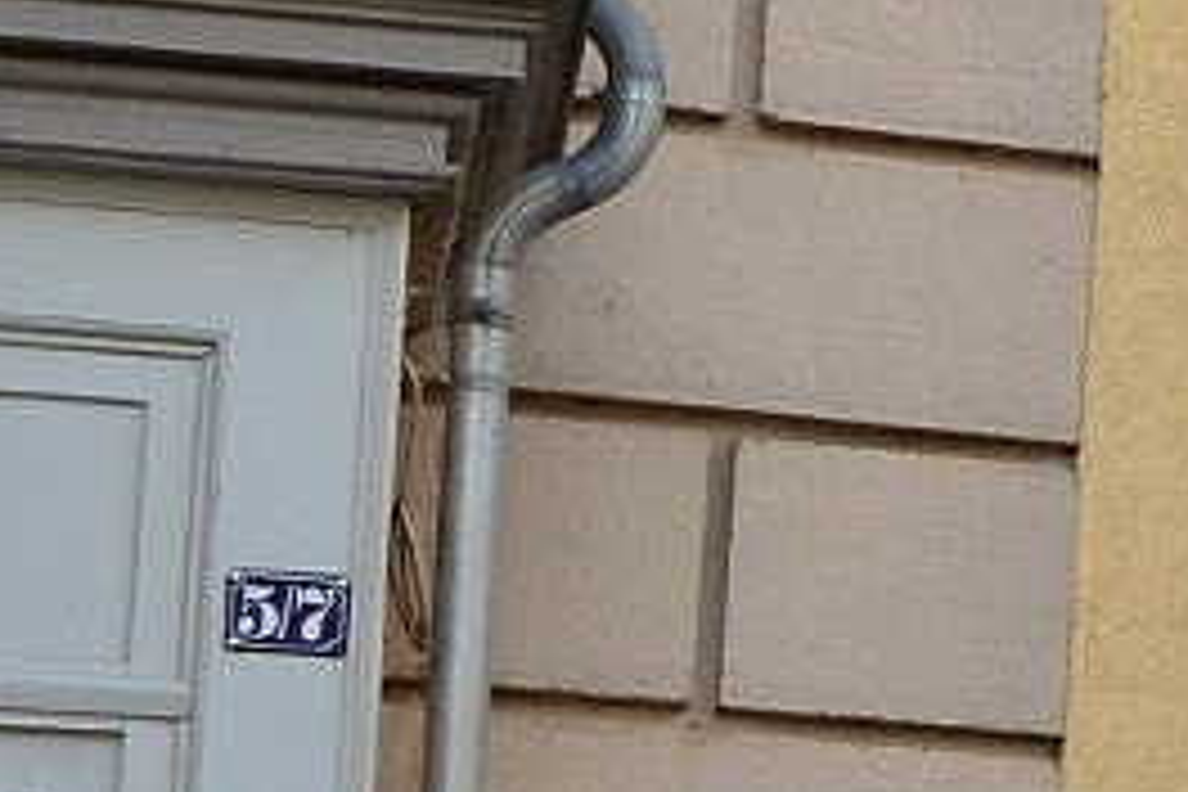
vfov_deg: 6.5
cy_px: 1094
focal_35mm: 209
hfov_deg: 8.4
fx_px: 6897
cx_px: 3478
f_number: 7.1
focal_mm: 23
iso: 800
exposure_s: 1/400
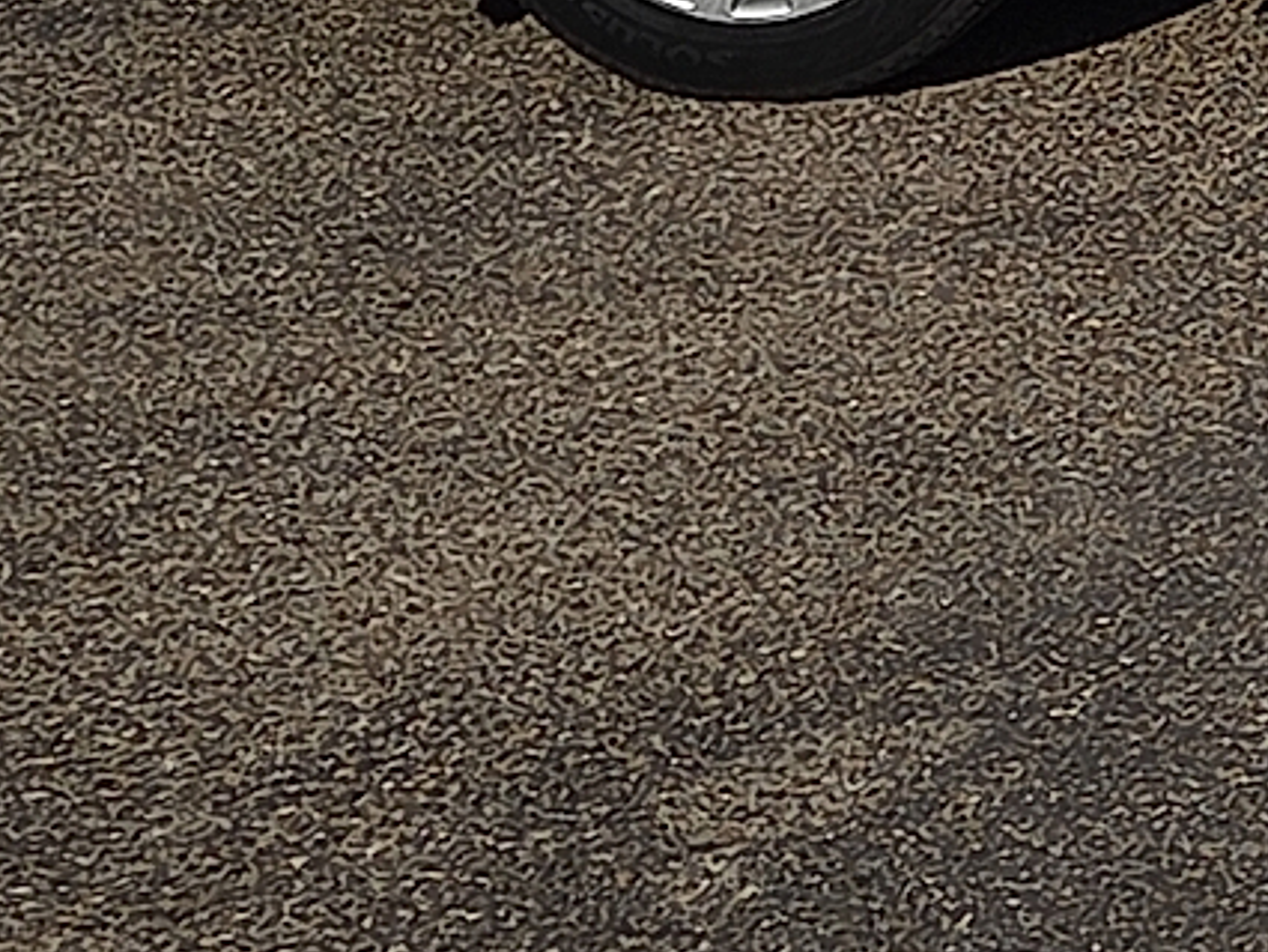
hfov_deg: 10.5
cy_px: -782
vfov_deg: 8.1
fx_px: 6485
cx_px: 2267
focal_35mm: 177
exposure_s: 1/10000
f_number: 1.8
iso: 39
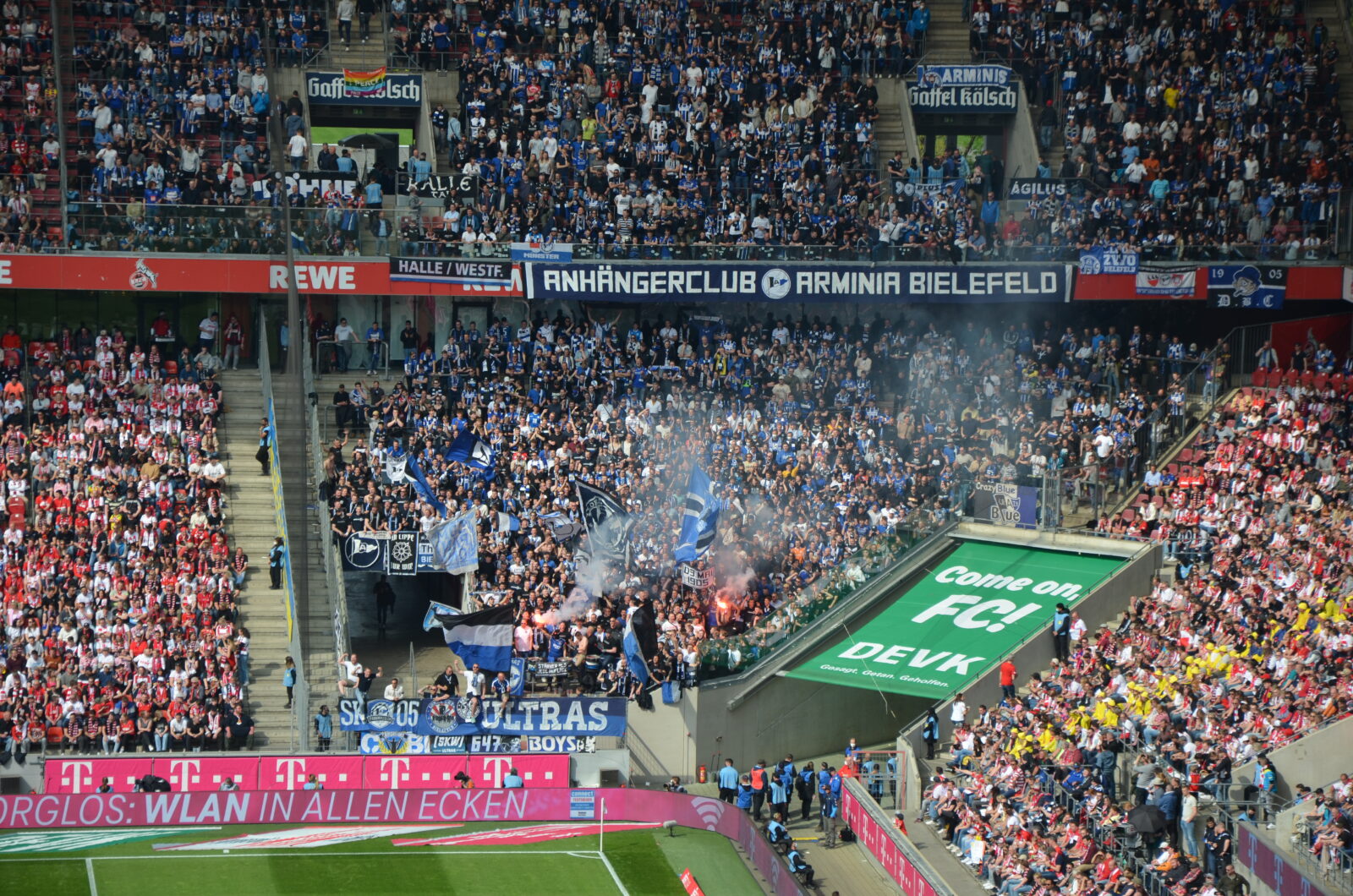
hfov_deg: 13.1
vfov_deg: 8.7
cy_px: 448
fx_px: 5908
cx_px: 676
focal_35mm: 158
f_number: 6.3
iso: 200
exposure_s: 1/640
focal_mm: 105
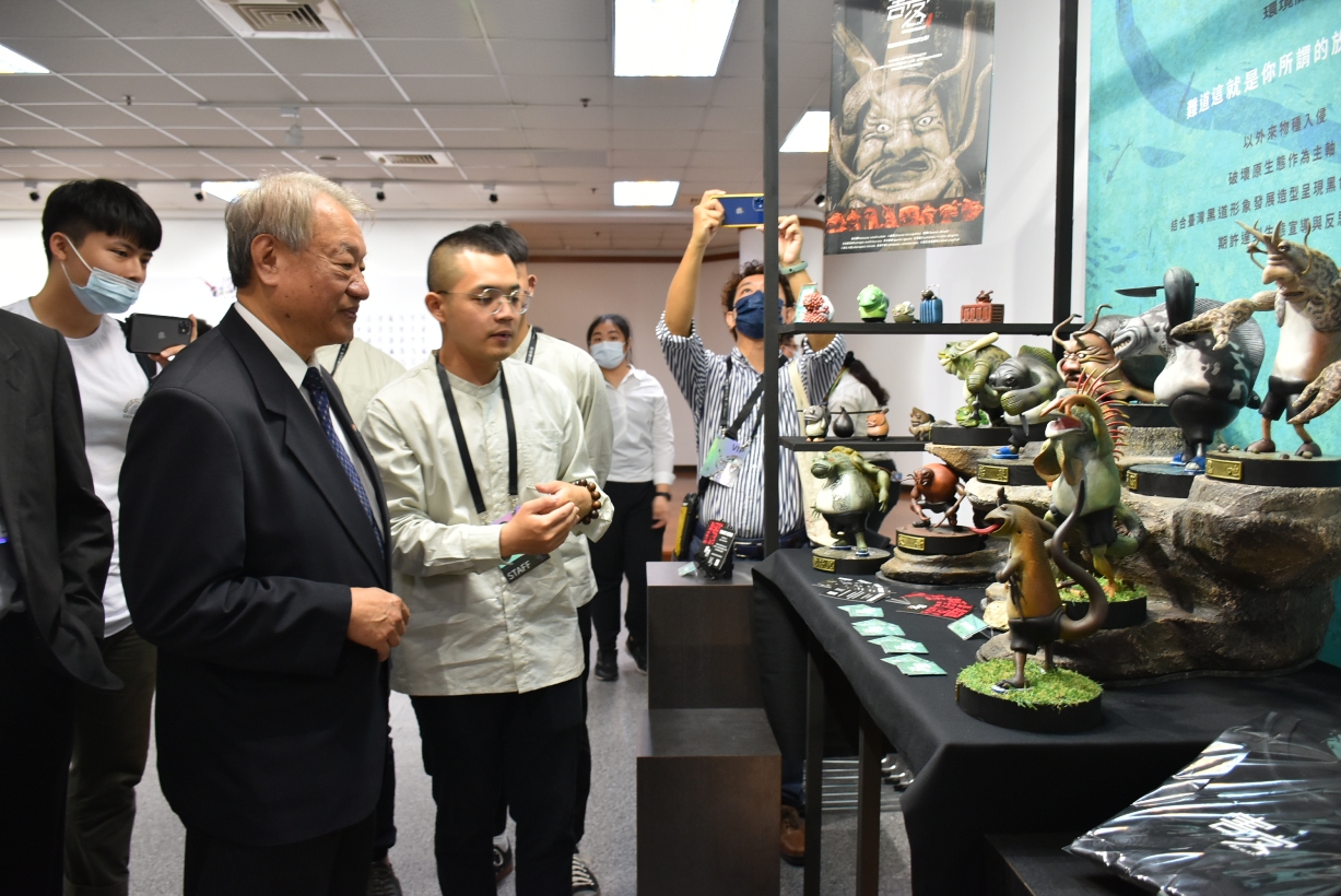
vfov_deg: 48.0
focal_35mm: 27
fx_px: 1006
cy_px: 448
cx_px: 670
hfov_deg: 67.3
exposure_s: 1/60
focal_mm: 18
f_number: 4
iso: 640
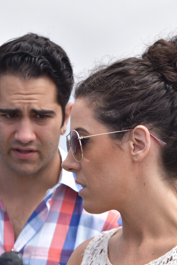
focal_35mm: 177
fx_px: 1305
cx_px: 38
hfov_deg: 7.7
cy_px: 148
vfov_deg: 11.6
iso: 200
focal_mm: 58
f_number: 7.1
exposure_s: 1/800
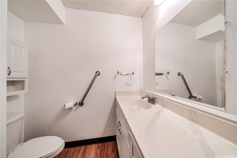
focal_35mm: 12
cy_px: 79
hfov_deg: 112.6
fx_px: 79
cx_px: 118
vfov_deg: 90.0
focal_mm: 12
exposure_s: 1/13
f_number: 8
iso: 100
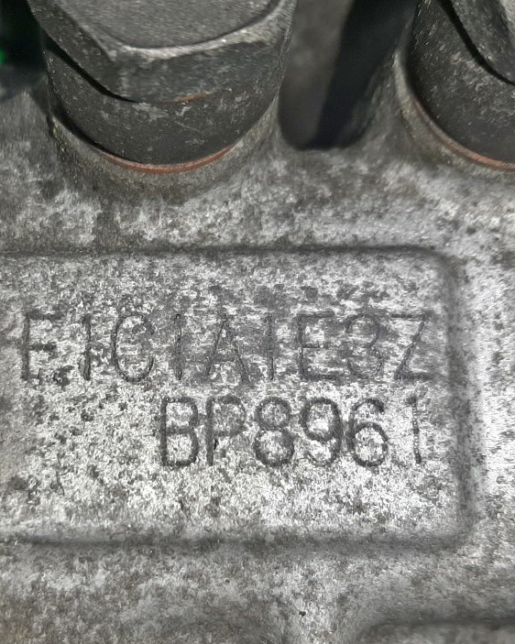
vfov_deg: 35.9
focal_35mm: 52
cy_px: 366
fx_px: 991
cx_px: 115
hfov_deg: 28.6
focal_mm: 3.93
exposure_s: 1/50
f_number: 1.7
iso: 56
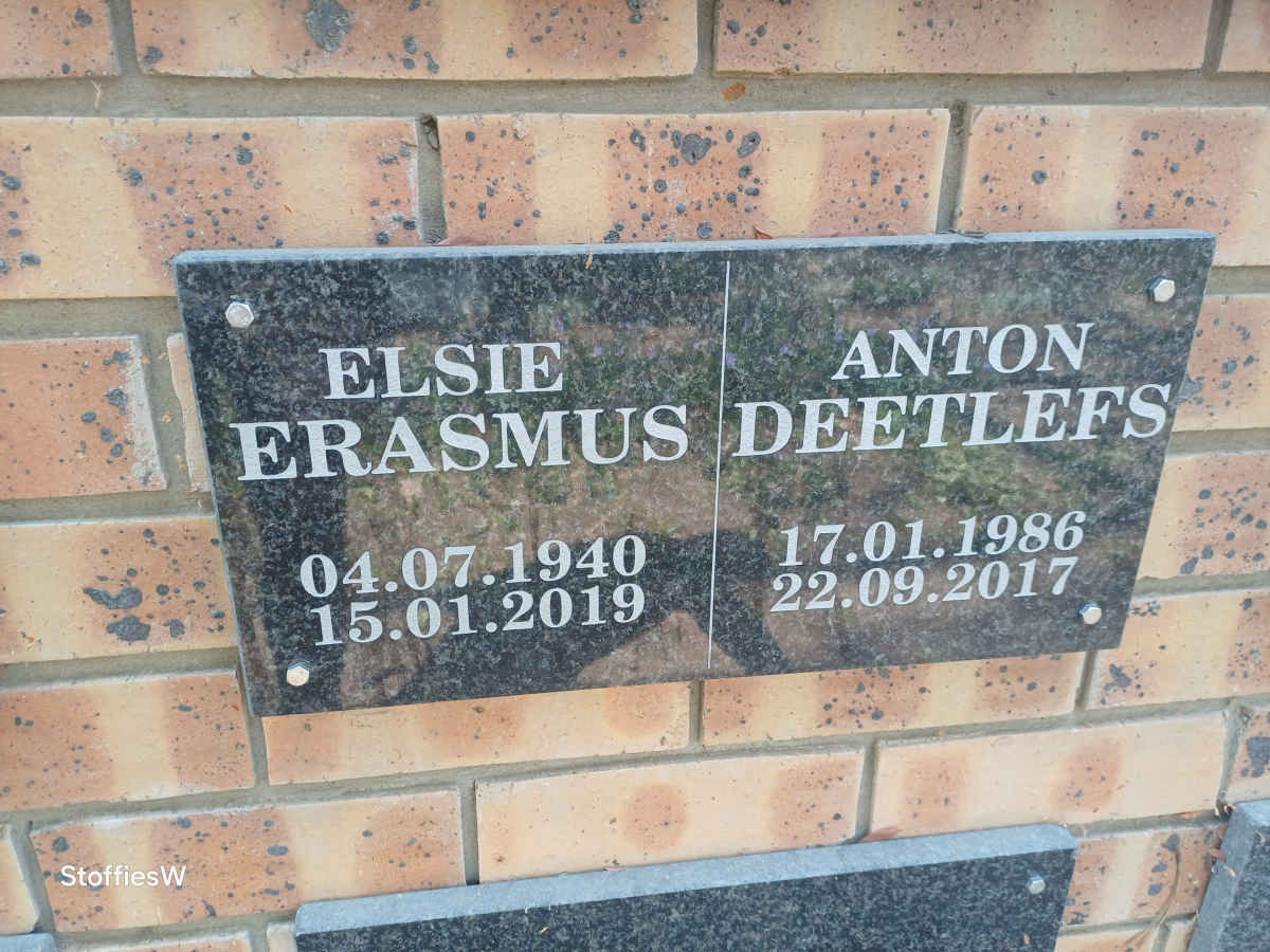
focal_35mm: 25
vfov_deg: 54.9
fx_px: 917
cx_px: 635
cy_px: 476
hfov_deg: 69.4
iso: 50
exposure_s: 1/60
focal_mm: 4.65
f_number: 1.8
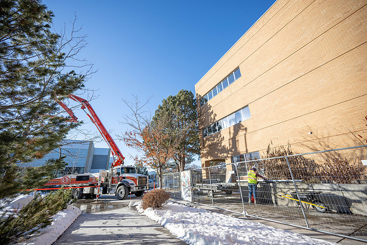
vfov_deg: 81.2
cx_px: 184
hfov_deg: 104.2
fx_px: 143
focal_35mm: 14
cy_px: 122
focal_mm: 14
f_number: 4
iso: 160
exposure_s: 1/1000
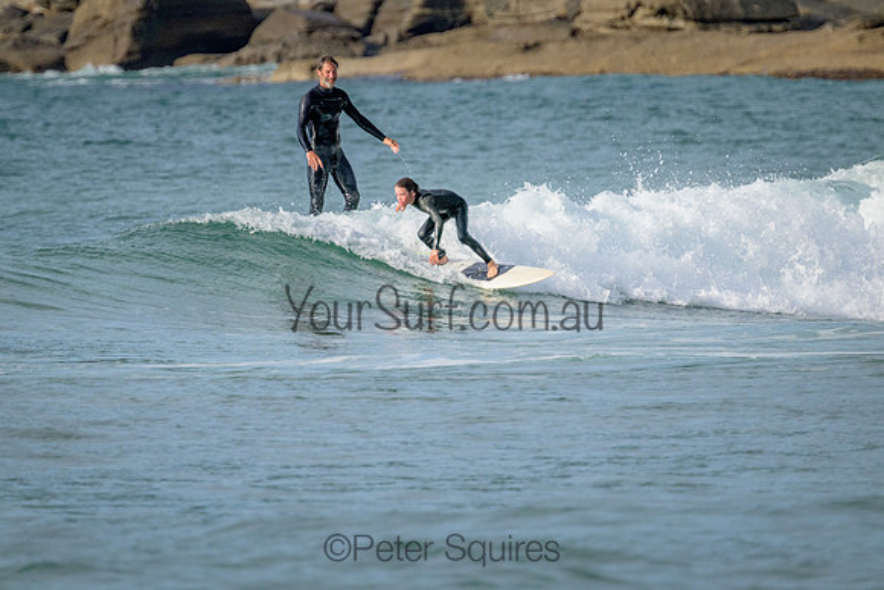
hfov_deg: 2.6
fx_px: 19648
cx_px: 442
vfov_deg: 1.7
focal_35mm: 800
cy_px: 295
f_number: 11
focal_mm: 800
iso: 2200
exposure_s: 1/1250
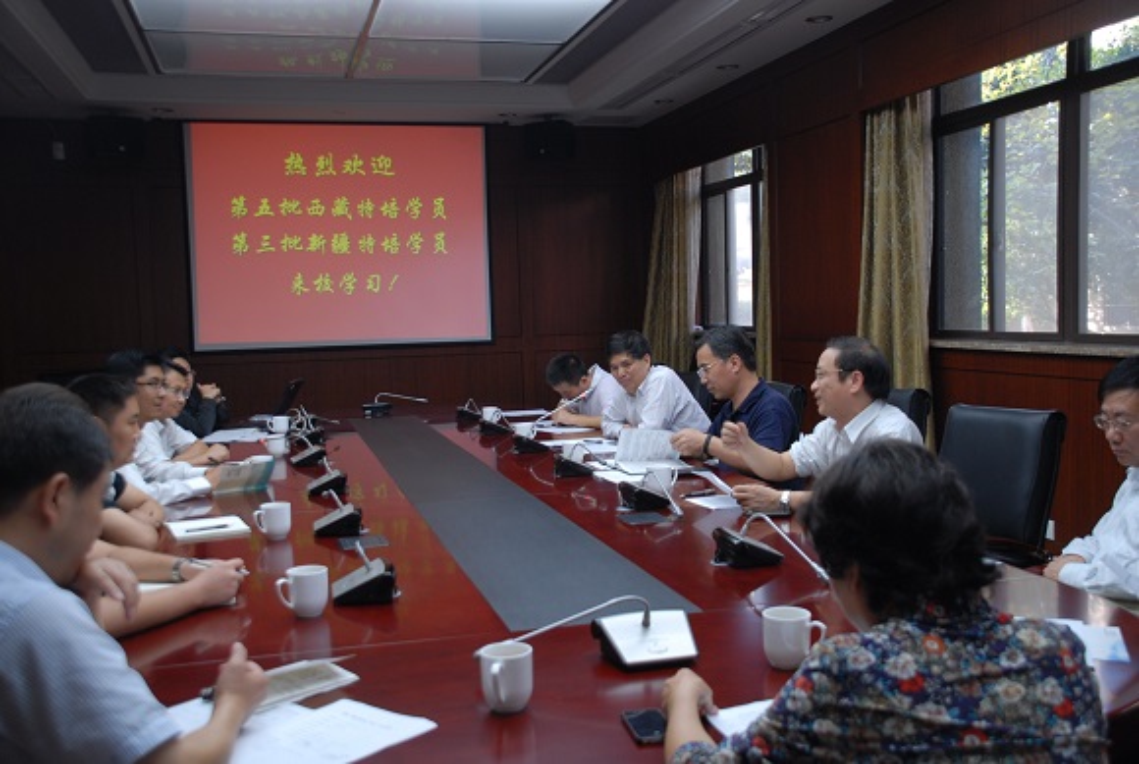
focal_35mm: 36
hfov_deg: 53.0
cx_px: 570
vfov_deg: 37.0
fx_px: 1141
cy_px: 382
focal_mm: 24
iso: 250
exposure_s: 1/30
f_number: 3.8
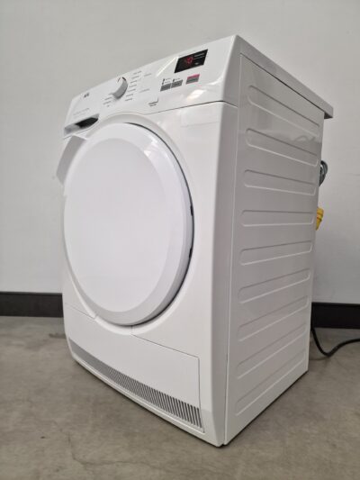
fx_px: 319
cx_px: 180
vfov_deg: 73.9
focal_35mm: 23
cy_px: 240
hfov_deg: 58.9
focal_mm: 6.4
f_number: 1.8
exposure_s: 1/100
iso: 80
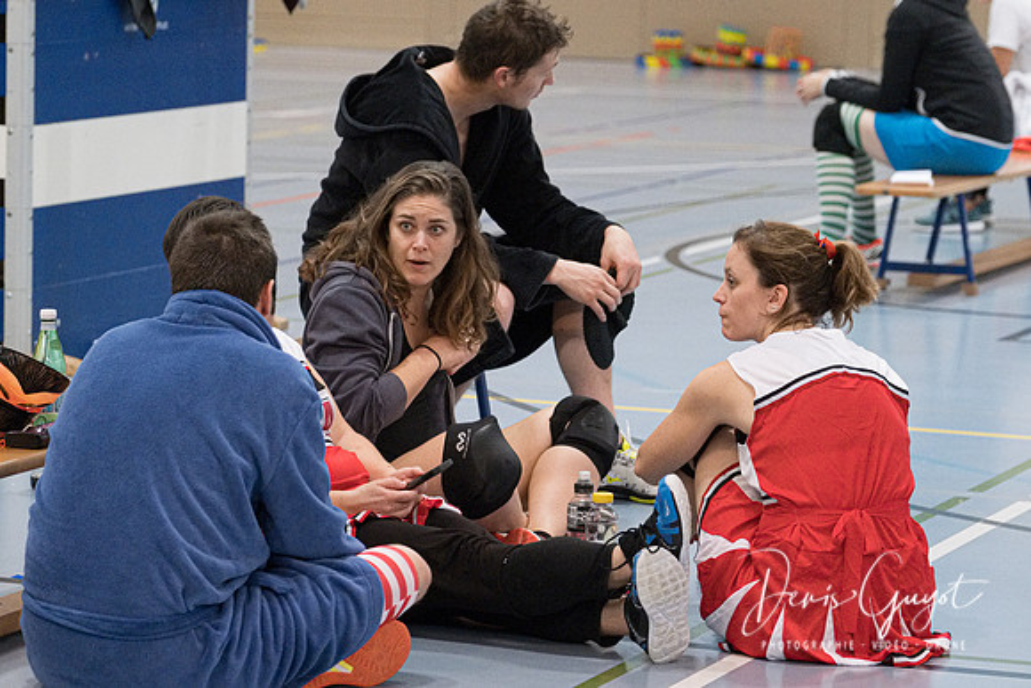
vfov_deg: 12.0
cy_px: 365
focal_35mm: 114
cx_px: 484
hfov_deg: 17.9
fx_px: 3270
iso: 5000
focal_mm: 68.7
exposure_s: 1/400
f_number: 2.8
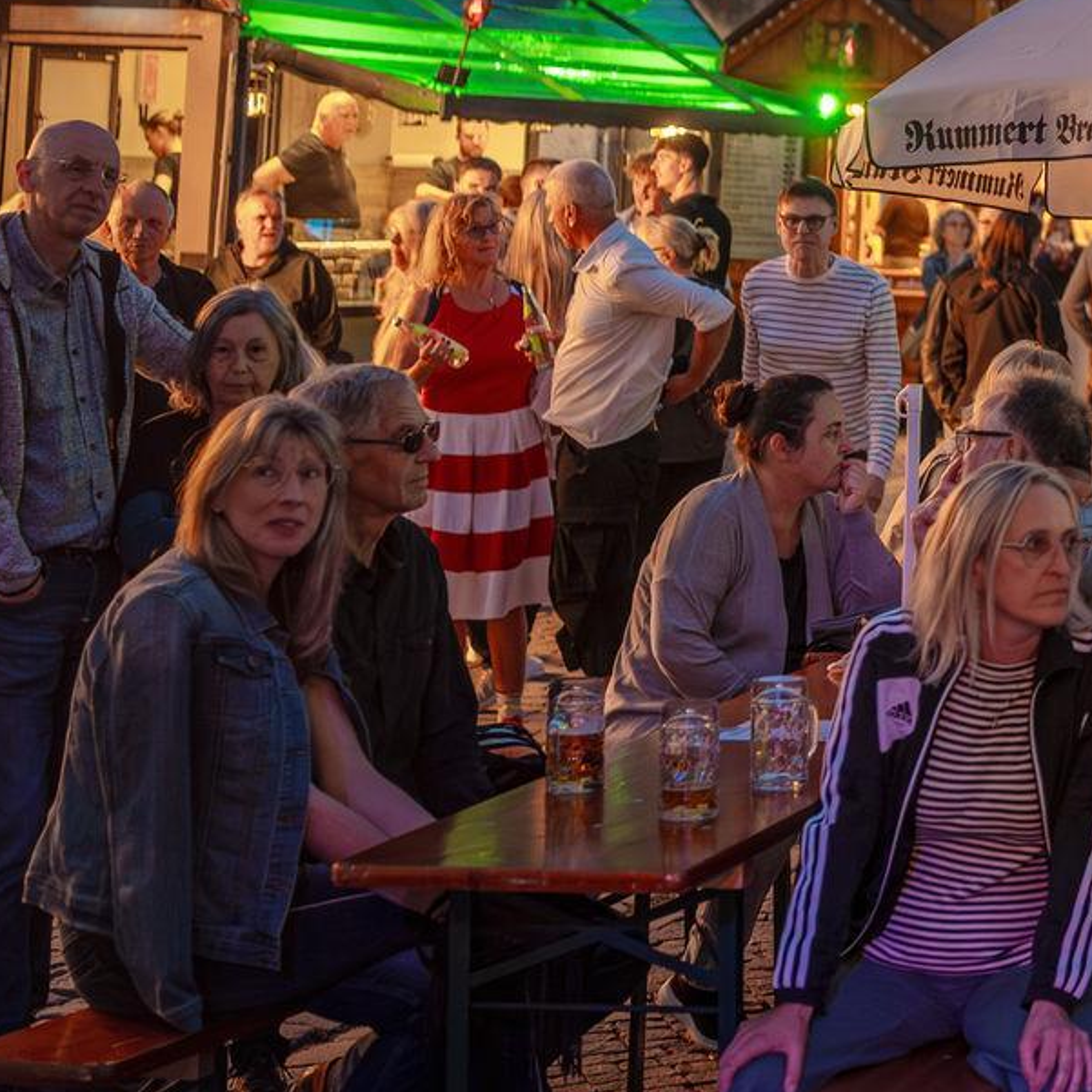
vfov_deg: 17.8
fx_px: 3391
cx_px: 1519
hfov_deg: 17.0
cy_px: -56
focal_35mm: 95
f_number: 2
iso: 2000
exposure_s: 1/80
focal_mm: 35
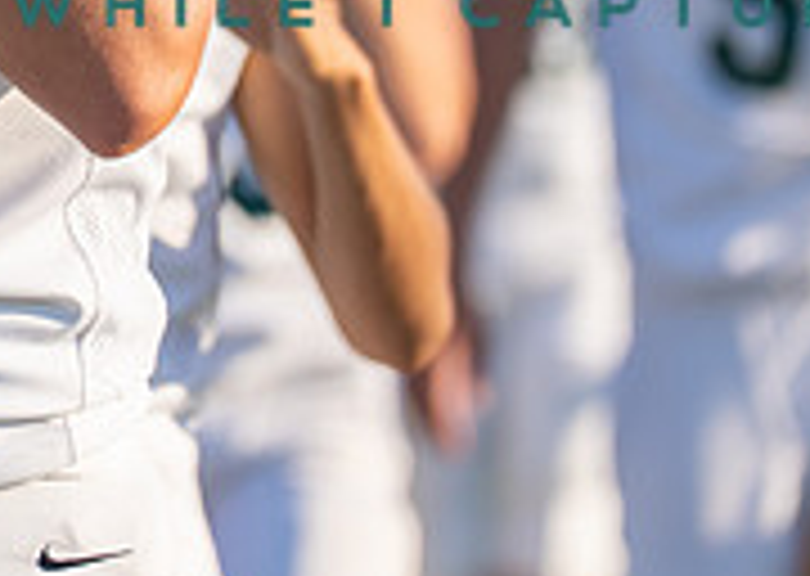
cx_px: -123
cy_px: -257
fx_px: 22097
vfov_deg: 1.5
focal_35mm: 962
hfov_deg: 2.1
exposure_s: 1/1600
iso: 100
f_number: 2.8
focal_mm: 200
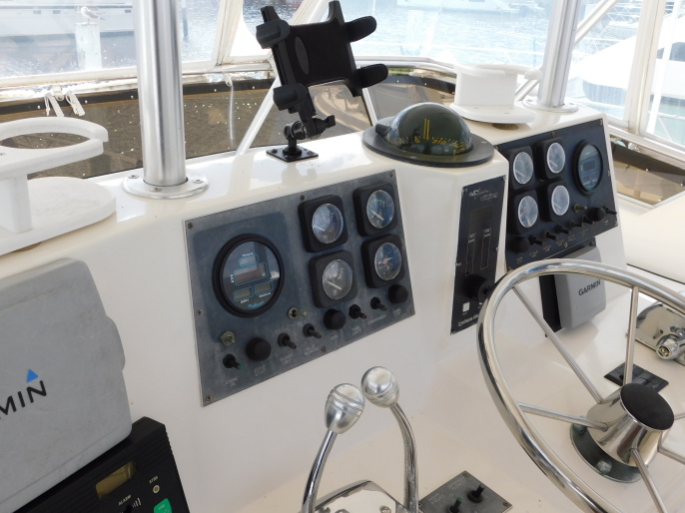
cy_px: 244
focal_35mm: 35
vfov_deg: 40.7
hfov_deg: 52.6
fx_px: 692
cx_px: 309
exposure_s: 1/800
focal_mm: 5.3
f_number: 3.2
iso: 125
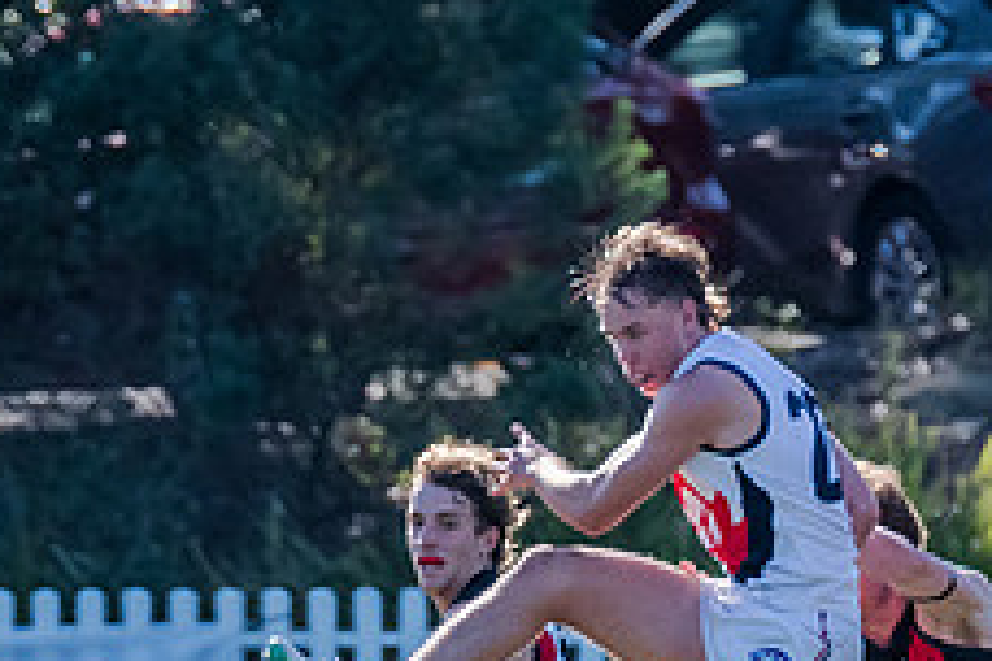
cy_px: 909
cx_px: 430
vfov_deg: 0.8
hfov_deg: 1.2
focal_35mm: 1662
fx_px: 45794
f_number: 7.1
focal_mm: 420
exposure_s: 1/1600
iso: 800
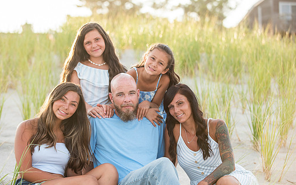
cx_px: 137
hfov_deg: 20.0
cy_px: 102
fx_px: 839
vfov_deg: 12.6
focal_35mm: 104
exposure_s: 1/640
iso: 250
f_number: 3.2
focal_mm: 90
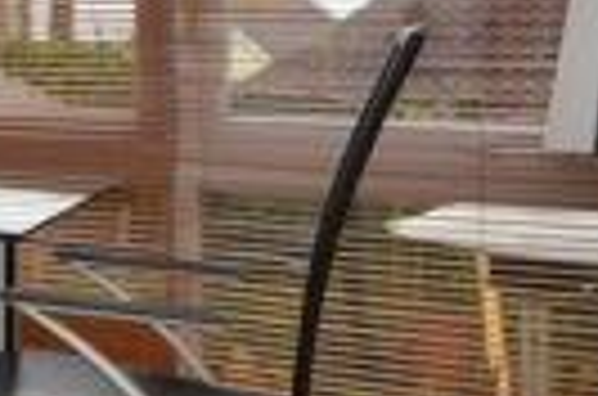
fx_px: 1350
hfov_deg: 16.9
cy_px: -4
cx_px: -661
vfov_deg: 16.3
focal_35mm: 81
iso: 640
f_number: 13
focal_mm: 11
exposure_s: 1/13
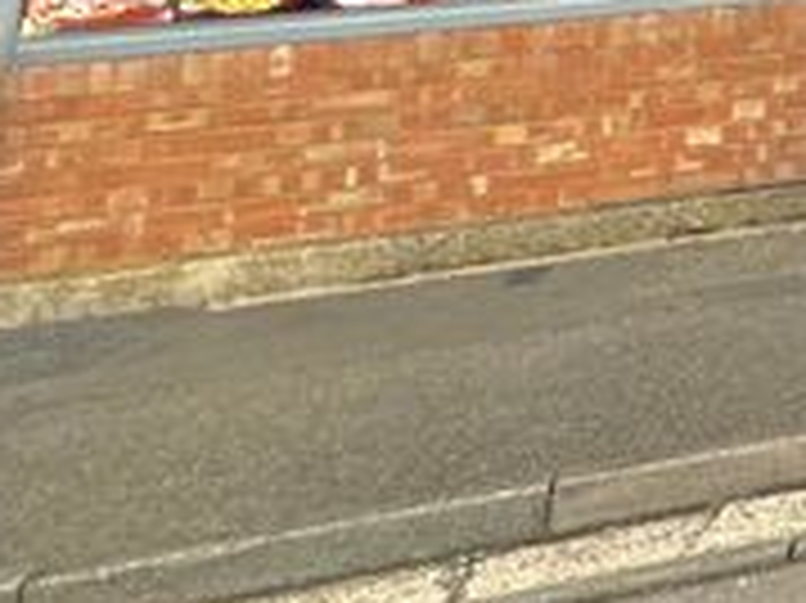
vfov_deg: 14.6
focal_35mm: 87
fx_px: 2024
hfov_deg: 13.3
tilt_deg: +7.8
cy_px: -520
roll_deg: +4.3
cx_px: 2121
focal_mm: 2.22
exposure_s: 1/2674
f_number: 2.2
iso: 50
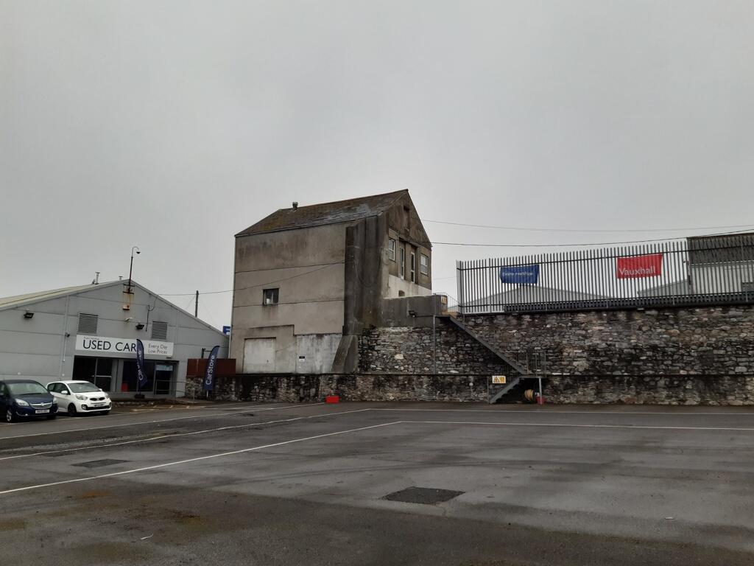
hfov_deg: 67.3
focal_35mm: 26
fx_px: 566
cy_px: 283
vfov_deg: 53.1
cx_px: 377
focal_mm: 3.92
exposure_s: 1/762
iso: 40
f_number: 1.7
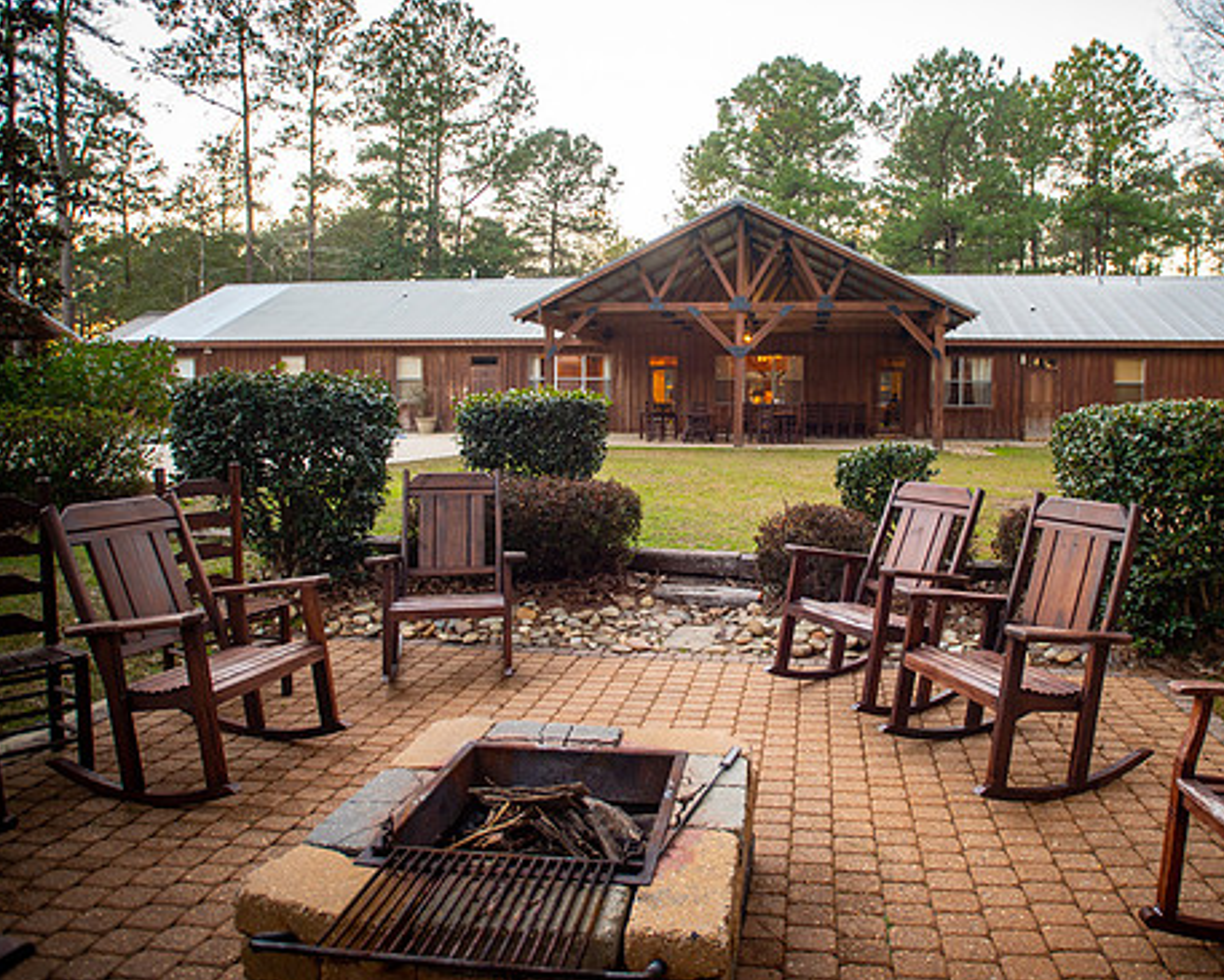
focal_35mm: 22
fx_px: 797
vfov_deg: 63.0
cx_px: 704
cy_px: 438
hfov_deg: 74.6
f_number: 2.8
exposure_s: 1/160
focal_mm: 17
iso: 500
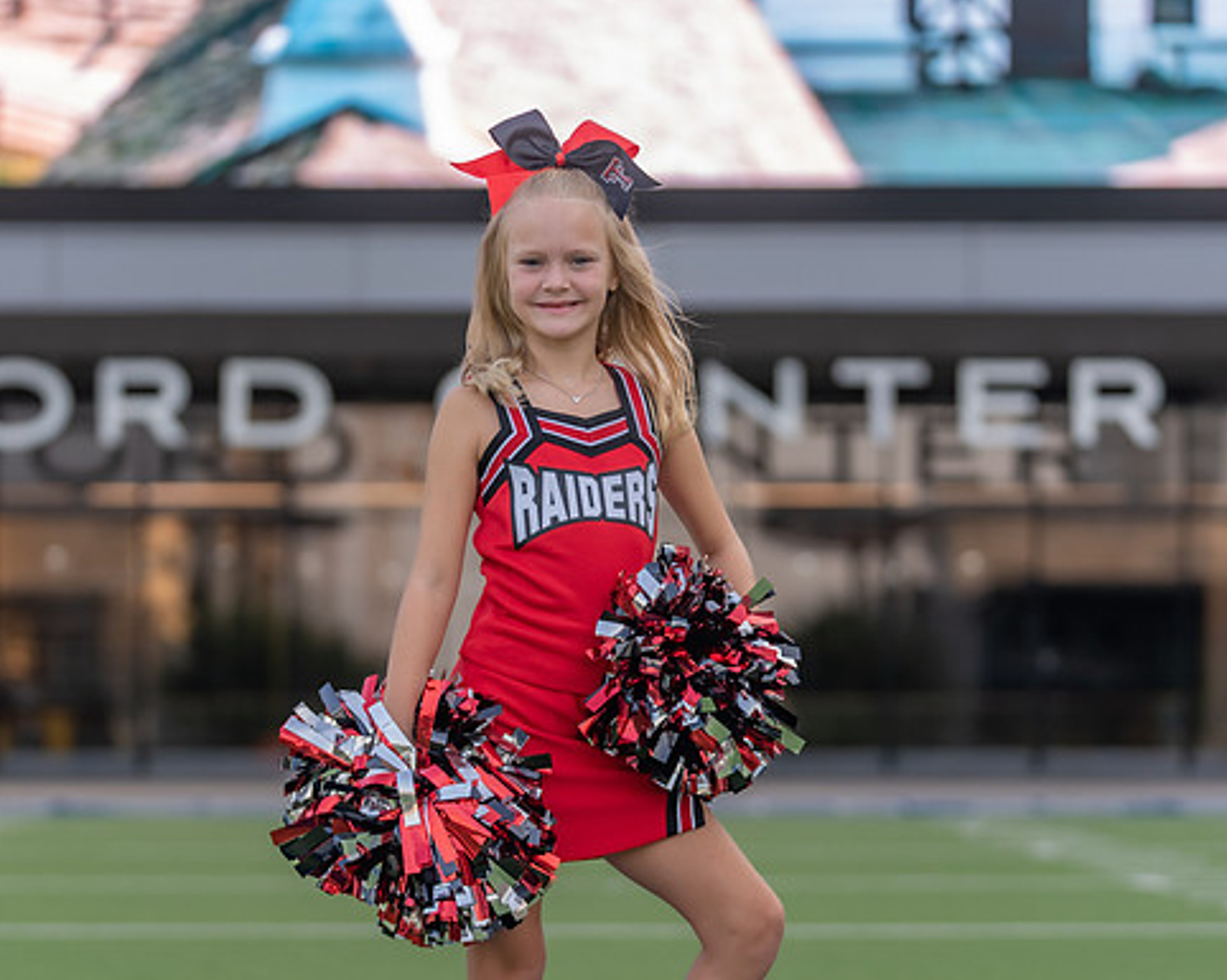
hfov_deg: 14.1
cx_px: 556
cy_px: 505
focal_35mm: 137
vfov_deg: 11.3
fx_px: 4972
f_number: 2.8
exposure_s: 1/320
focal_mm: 101
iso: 160
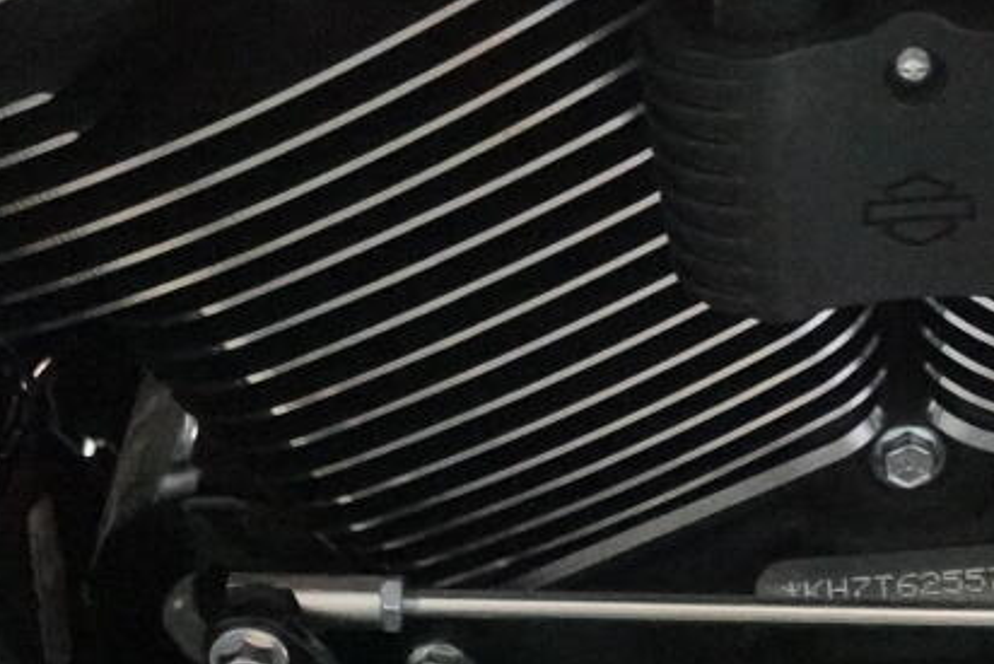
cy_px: 460
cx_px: 811
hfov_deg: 20.8
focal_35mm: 97
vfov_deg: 14.1
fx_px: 2679
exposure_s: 1/160
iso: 6400
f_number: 2
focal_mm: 7.6
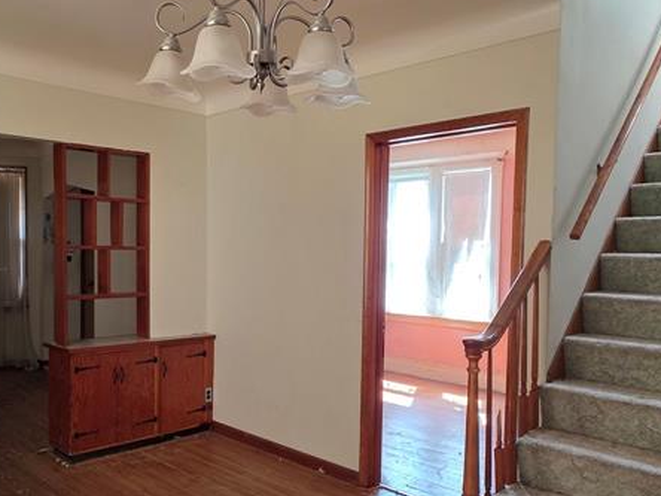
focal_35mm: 30
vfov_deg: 46.6
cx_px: 240
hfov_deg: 59.0
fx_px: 573
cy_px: 286
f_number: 1.9
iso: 160
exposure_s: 1/60
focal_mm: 2.2
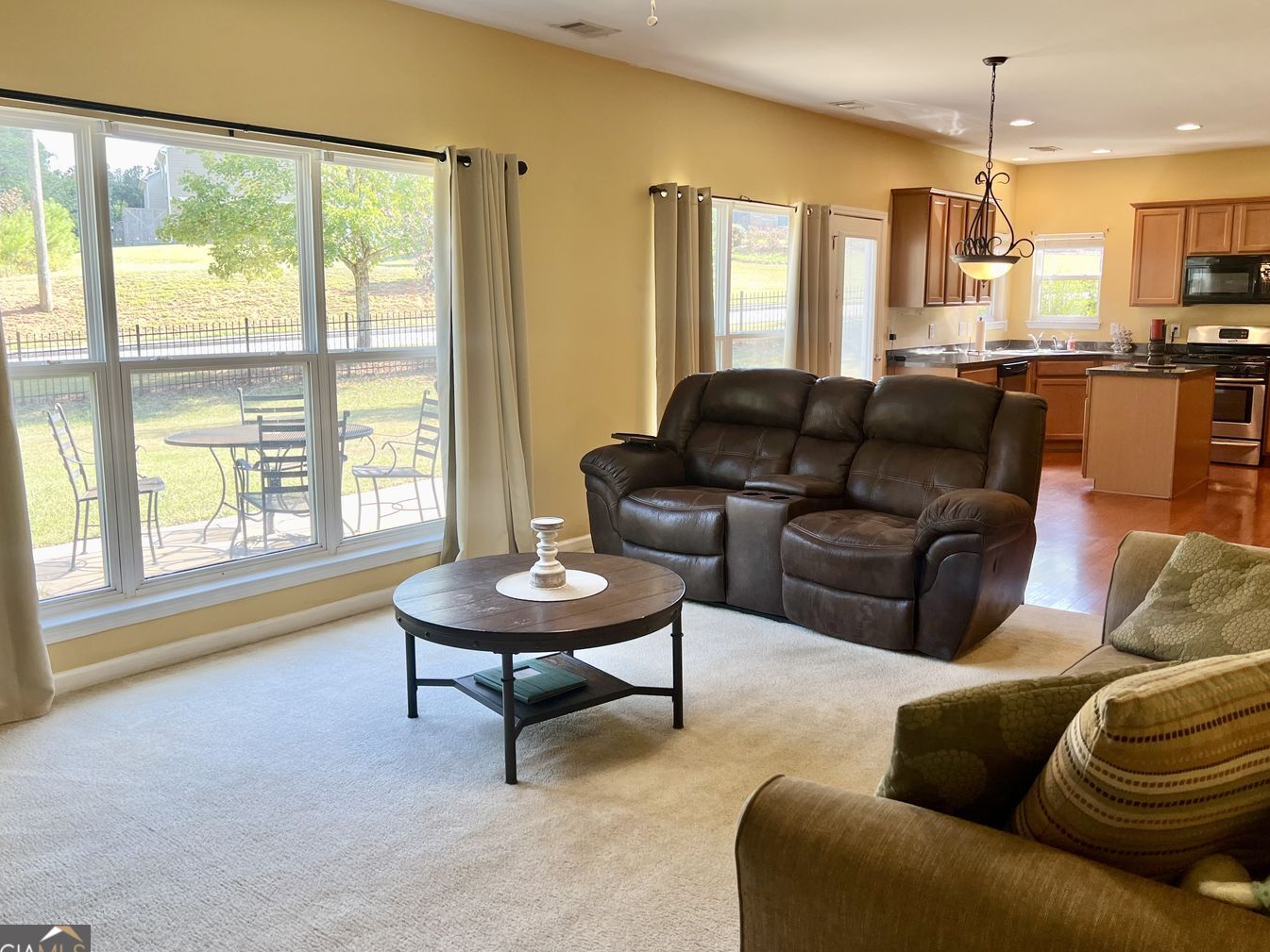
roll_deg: +0.1
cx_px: 639
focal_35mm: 29
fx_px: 1064
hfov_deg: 61.7
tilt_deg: -8.9
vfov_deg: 48.2
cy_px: 447
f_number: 1.5
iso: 50
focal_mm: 5.7
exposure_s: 1/120
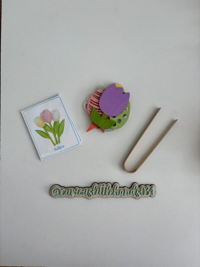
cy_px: 134
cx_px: 100
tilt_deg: -88.7
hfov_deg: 53.1
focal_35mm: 26
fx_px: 200
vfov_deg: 67.3
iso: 40
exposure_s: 1/121
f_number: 1.6
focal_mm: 5.96
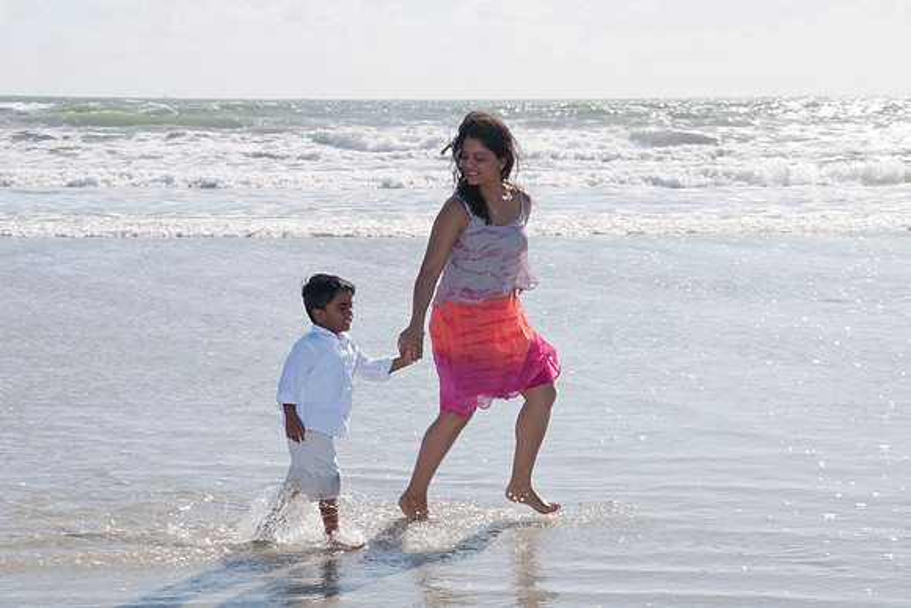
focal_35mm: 95
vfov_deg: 14.5
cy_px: 304
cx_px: 456
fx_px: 2396
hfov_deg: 21.5
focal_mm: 62
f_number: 11
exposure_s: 1/250
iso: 100
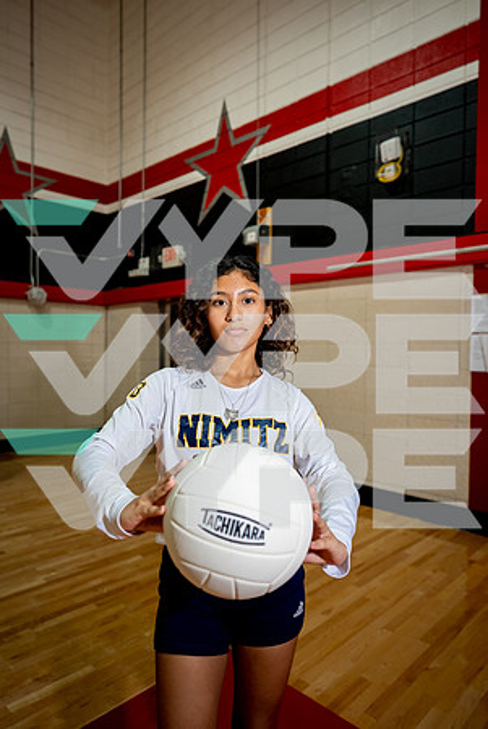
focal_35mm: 24
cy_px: 364
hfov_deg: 53.2
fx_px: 487
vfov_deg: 73.7
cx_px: 244
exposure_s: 1/320
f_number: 2.8
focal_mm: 24
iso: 400
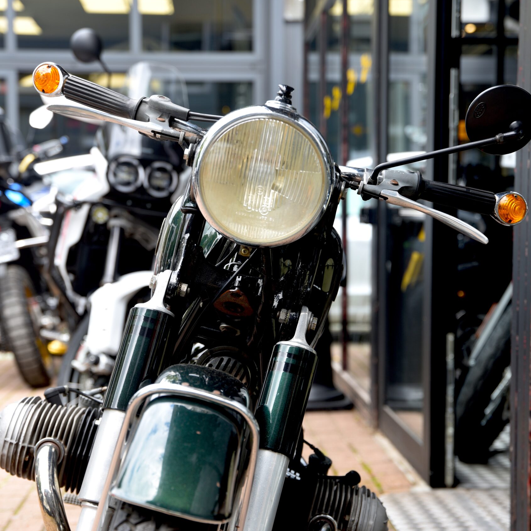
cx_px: 264
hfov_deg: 21.7
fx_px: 1388
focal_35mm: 80
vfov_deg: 21.6
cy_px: 331
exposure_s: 1/80
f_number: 4.5
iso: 100
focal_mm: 62
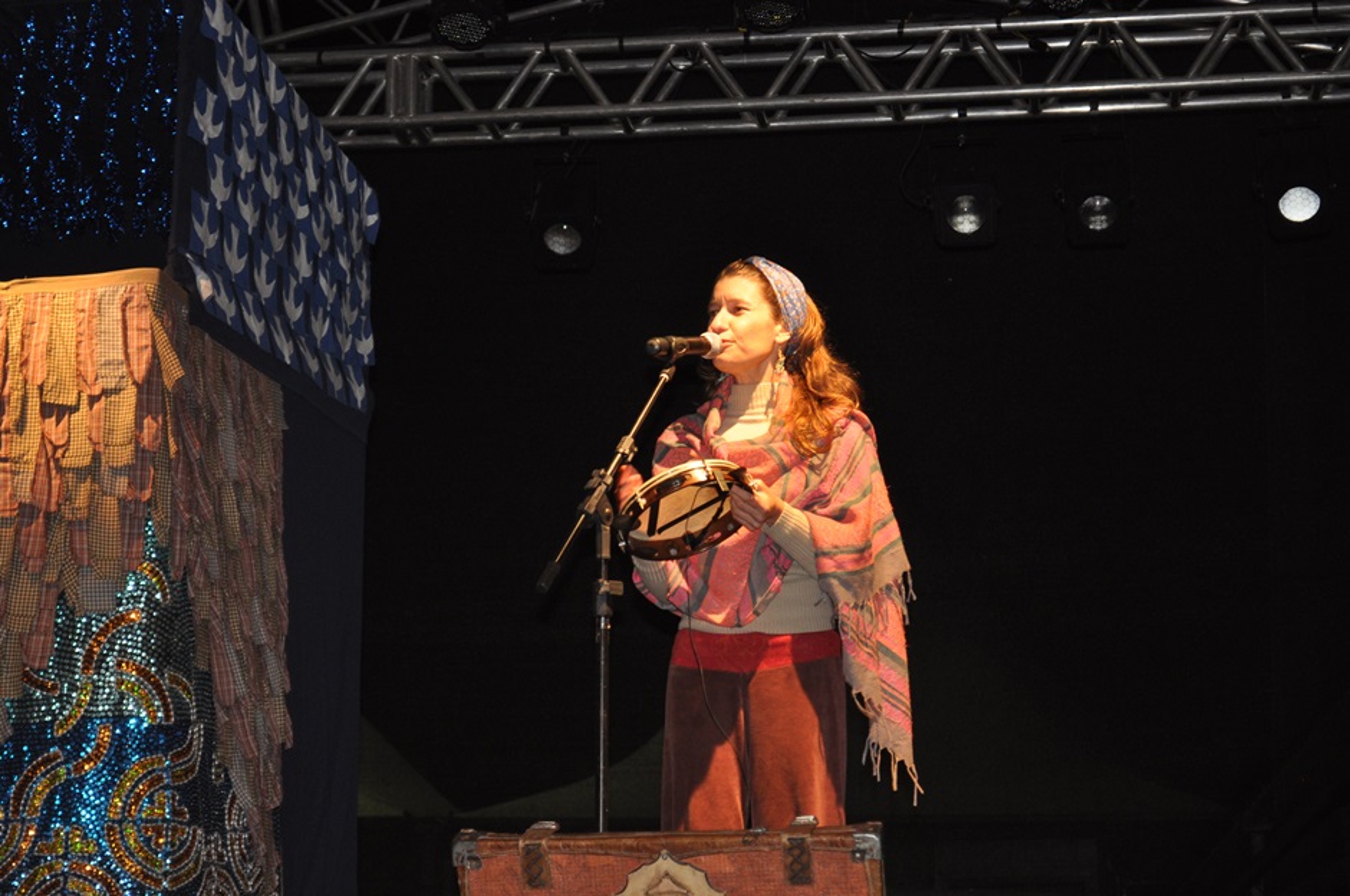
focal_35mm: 82
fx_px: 3089
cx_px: 675
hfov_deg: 24.6
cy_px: 448
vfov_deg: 16.5
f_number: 5.6
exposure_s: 1/60
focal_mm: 55
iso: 640
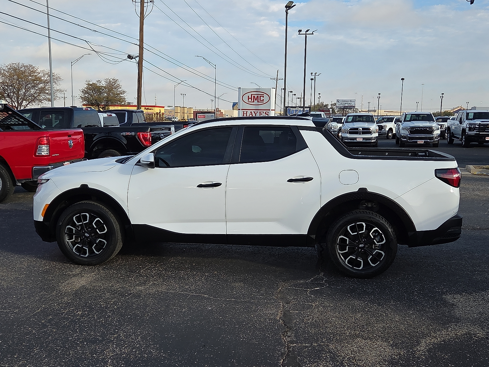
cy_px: 184
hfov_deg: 47.9
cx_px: 244
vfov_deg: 36.8
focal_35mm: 39
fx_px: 551
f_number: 1.8
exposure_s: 1/3333
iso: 76
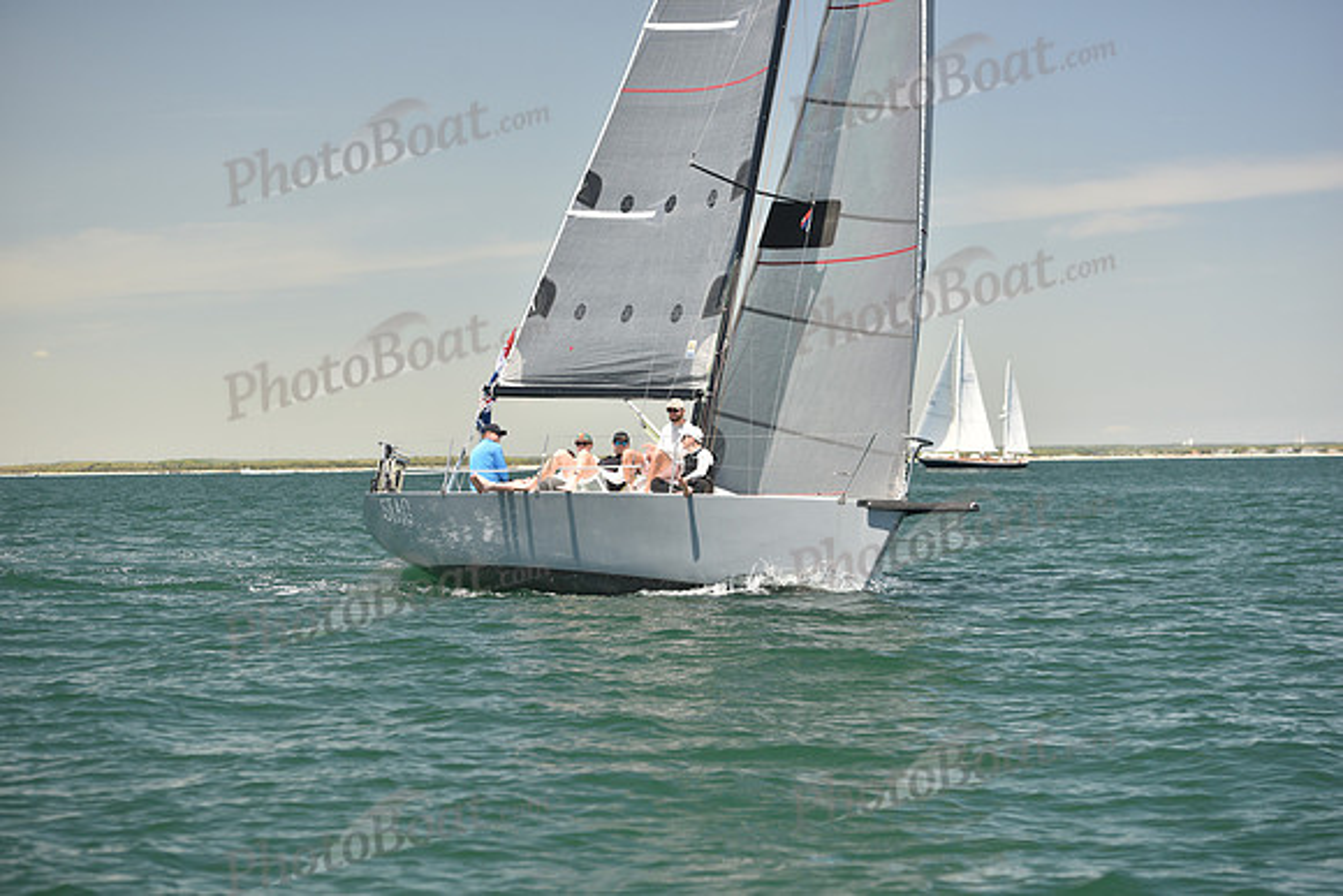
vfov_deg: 15.2
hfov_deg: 22.6
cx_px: 672
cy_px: 448
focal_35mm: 90
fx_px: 3358
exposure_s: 1/800
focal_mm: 90
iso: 250
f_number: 4
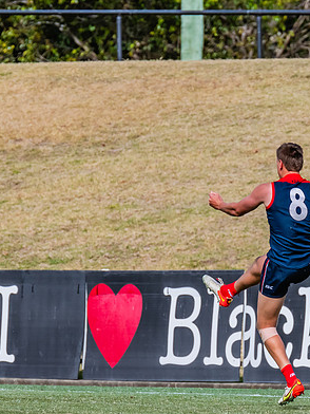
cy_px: 218
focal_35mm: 911
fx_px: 10878
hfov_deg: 1.6
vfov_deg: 2.2
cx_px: 287
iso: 800
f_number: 9
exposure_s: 1/1600
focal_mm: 420
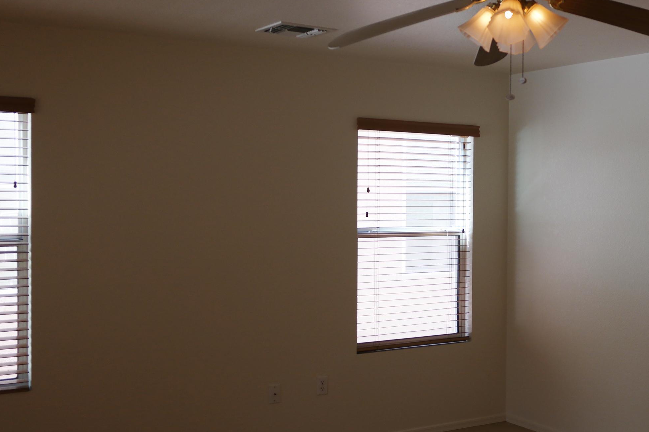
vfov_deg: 29.2
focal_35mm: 46
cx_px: 464
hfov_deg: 41.8
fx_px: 829
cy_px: 218
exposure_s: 1/50
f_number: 3.5
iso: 200
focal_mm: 20
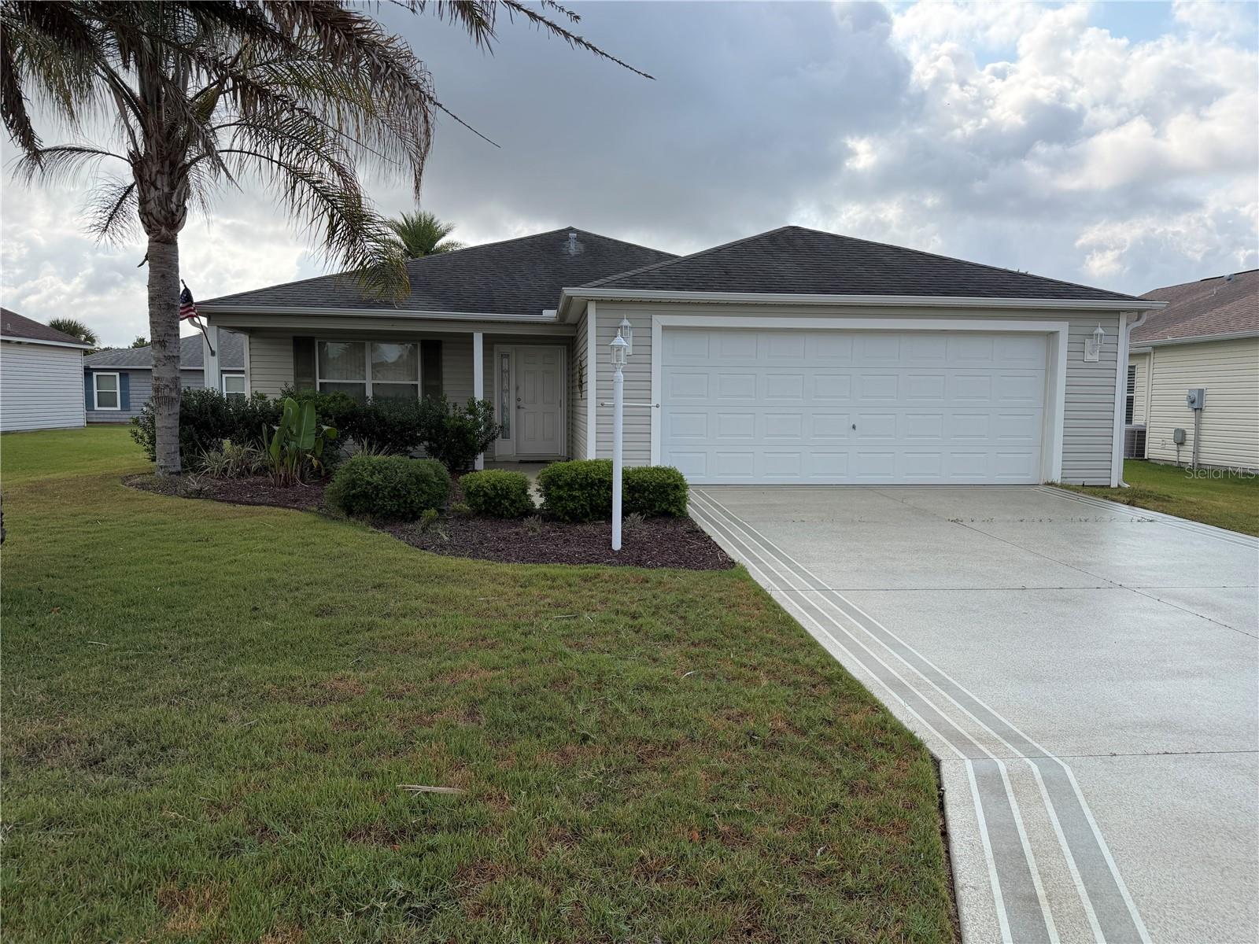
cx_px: 630
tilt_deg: -5.6
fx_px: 873
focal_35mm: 24
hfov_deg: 71.6
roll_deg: +0.2
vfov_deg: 56.8
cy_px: 472
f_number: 1.78
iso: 100
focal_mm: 6.76
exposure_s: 1/3953
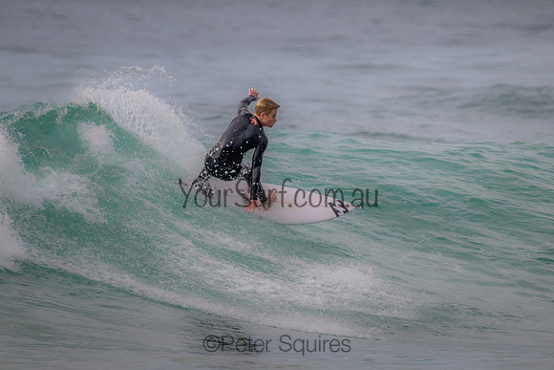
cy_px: 149
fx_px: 14712
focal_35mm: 956
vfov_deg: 1.4
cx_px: 331
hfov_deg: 2.2
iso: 1400
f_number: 11
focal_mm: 800
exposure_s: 1/2000
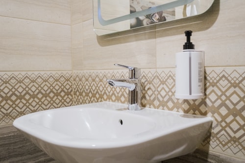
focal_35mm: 34
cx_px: 122
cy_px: 82
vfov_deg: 38.9
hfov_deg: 55.8
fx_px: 231
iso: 2500
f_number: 4
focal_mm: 22.9
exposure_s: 1/40
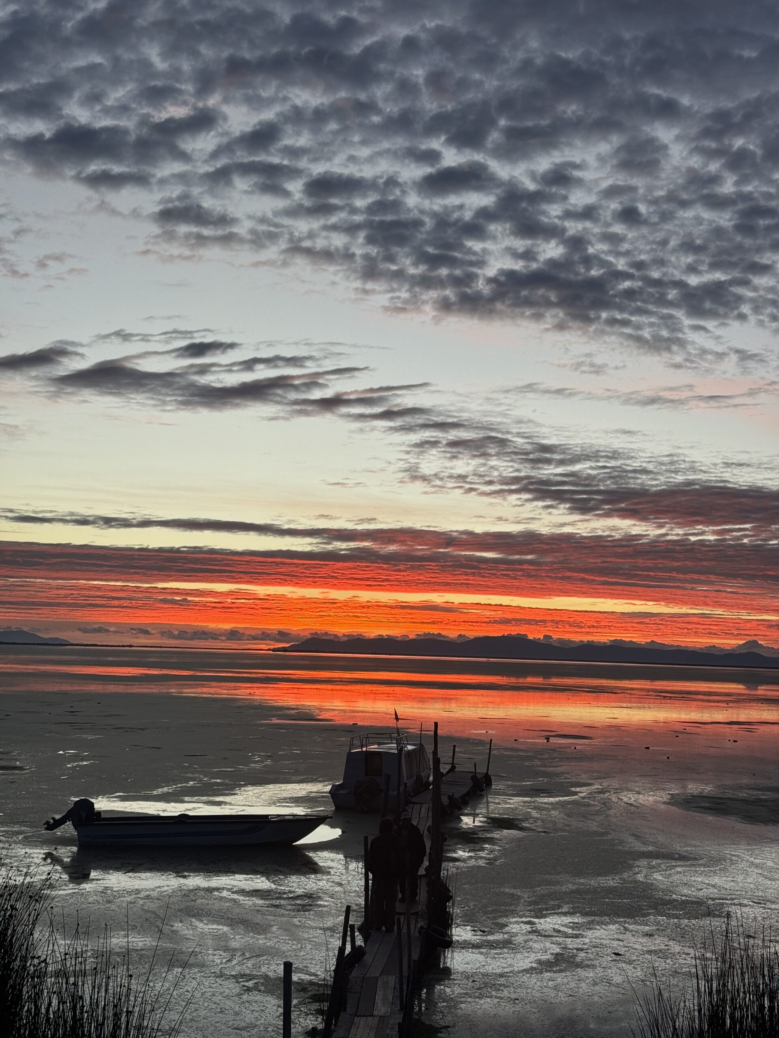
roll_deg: -1.8
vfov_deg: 39.7
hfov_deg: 30.3
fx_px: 1440
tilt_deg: +5.6
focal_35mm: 48
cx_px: 390
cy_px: 519
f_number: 1.78
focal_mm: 6.76
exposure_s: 1/160
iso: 50
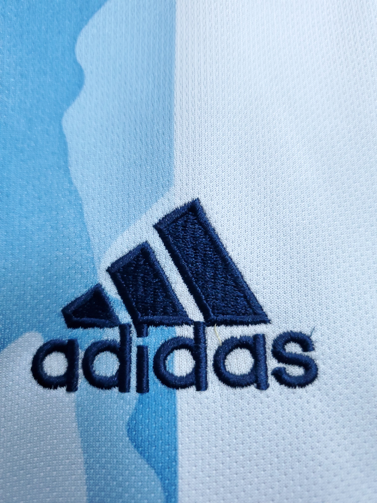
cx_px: 188
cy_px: 252
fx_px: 378
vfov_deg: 67.3
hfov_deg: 53.1
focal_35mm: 26
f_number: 1.5
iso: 200
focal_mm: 4.3
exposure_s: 1/30
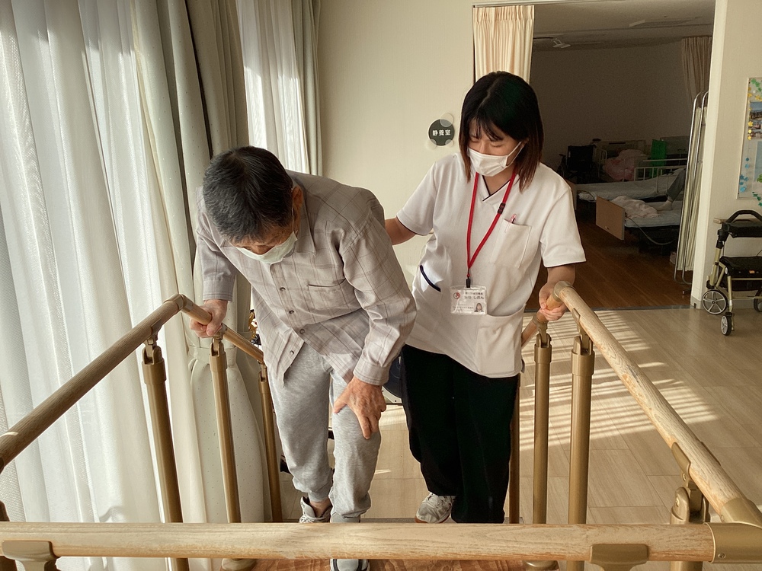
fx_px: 682
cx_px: 381
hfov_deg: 58.4
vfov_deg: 45.4
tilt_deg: -15.0
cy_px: 286
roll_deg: +2.1
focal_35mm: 31
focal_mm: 3.3
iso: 25
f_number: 2.4
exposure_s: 1/296
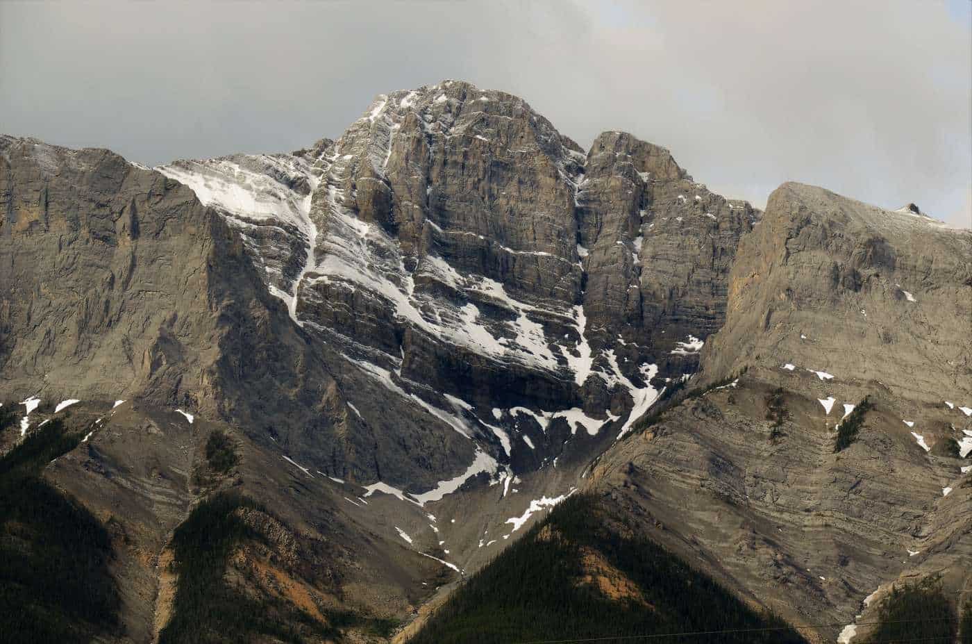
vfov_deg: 10.1
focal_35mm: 135
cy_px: 322
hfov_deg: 15.2
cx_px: 486
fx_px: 3637
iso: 140
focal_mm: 90
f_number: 11
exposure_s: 1/125
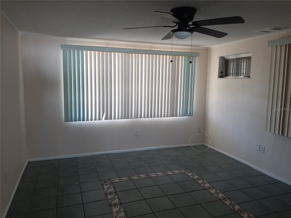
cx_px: 146
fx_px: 219
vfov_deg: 53.1
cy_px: 109
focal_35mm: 26
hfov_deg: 67.3
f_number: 1.7
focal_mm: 3.93
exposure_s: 1/50
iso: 64
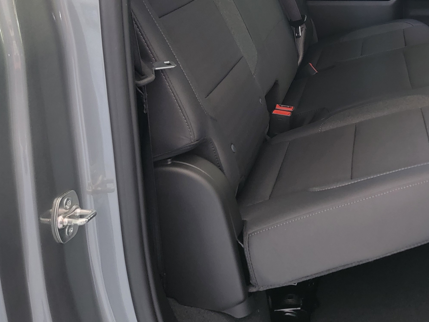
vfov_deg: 29.1
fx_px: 595
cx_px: 396
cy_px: 32
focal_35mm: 48
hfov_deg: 36.8
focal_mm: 6.7
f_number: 1.8
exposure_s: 1/50
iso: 400
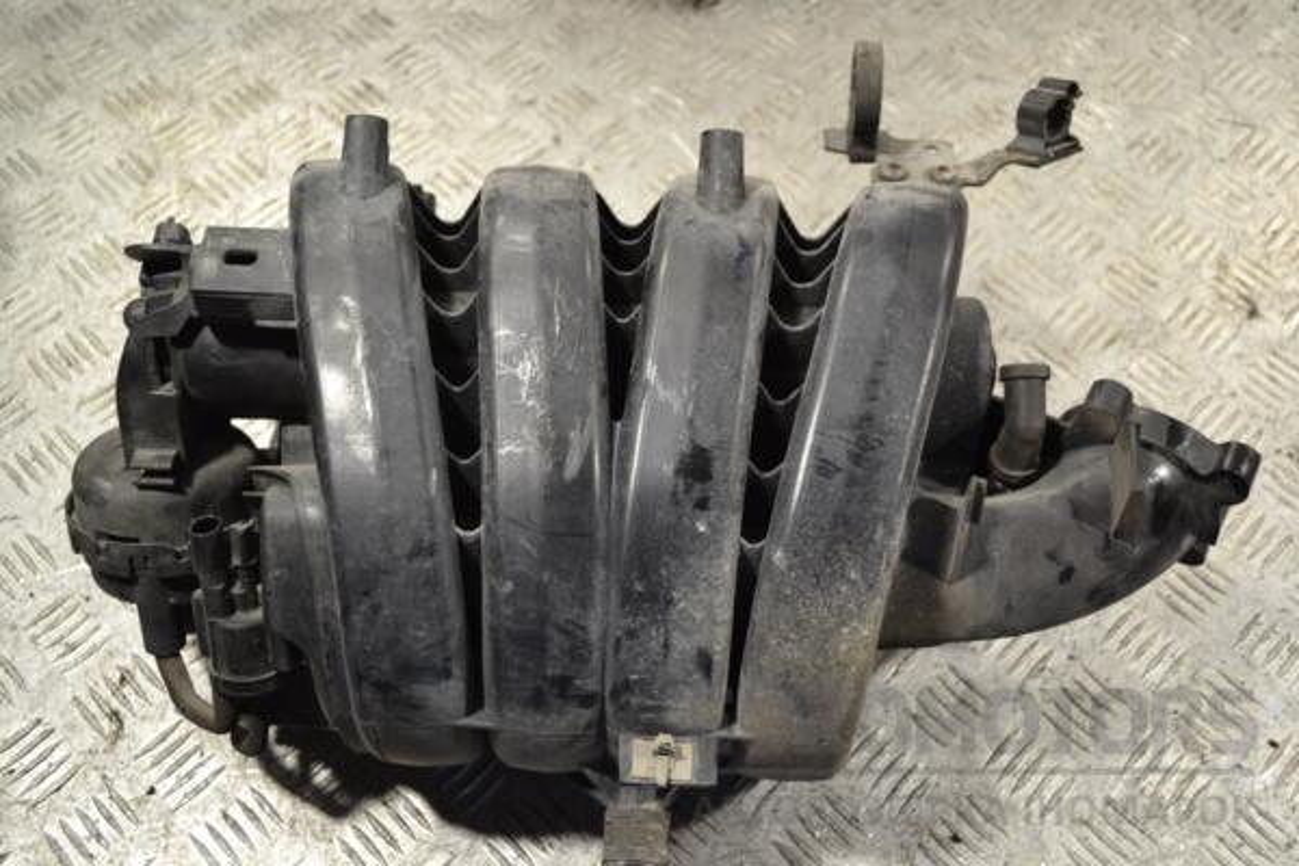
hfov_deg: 53.1
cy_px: 433
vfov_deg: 36.9
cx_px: 650
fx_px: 1299
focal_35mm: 36
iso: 200
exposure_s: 1/30
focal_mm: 24
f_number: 4
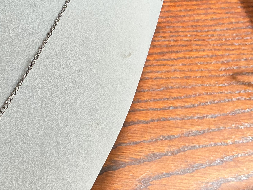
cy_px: 113
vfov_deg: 21.0
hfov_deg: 26.2
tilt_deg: -55.3
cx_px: -6
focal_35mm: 70
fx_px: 512
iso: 25
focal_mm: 3
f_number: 1.8
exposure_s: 1/272
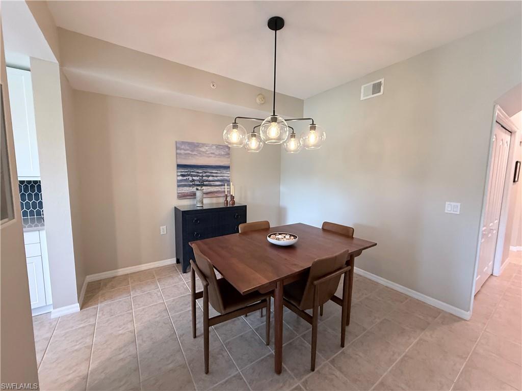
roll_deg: -1.8
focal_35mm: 14
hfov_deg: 102.1
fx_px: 211
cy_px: 196
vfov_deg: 85.7
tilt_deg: -5.4
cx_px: 261
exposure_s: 1/60
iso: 320
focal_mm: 2.22
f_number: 2.2
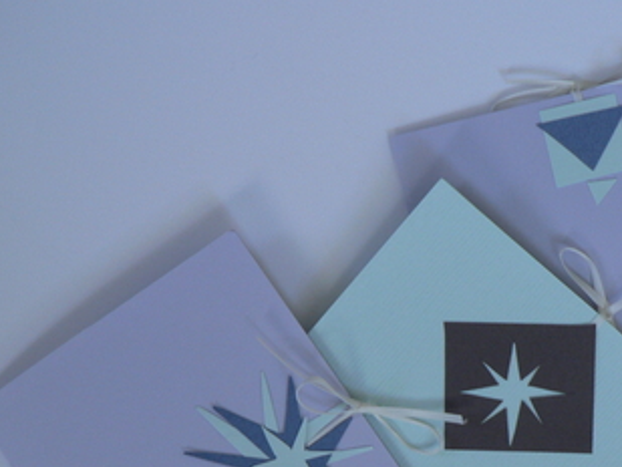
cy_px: 373
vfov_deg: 13.4
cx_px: 455
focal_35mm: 110
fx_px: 1977
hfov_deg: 17.8
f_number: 3.2
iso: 100
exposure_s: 1/30
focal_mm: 11.4
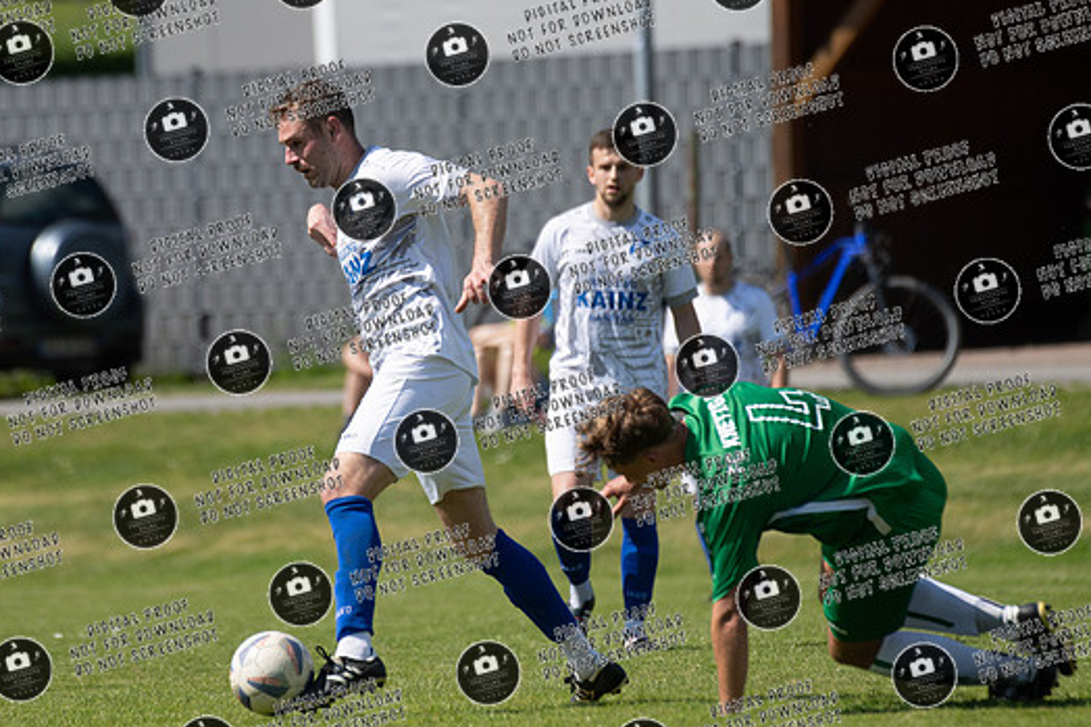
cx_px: 475
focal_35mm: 512
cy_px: 344
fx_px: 15511
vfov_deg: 2.7
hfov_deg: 4.0
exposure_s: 1/1600
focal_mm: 370
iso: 280
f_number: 5.6
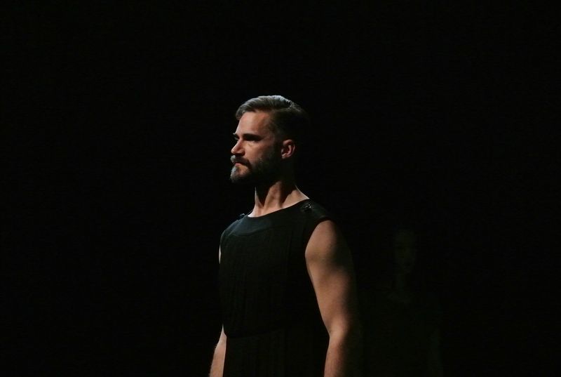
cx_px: 280
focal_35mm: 160
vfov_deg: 8.6
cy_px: 188
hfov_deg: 12.8
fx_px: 2498
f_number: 4.5
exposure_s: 1/50
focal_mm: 59.4
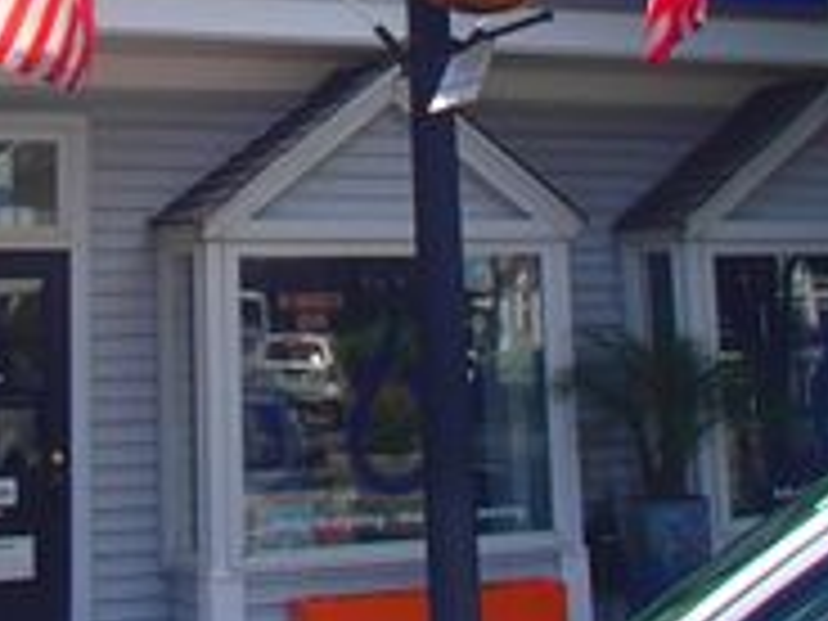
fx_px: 1818
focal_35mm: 76
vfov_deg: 18.8
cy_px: -29
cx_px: 238
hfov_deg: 25.4
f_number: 3.9
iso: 100
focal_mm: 5
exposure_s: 1/640
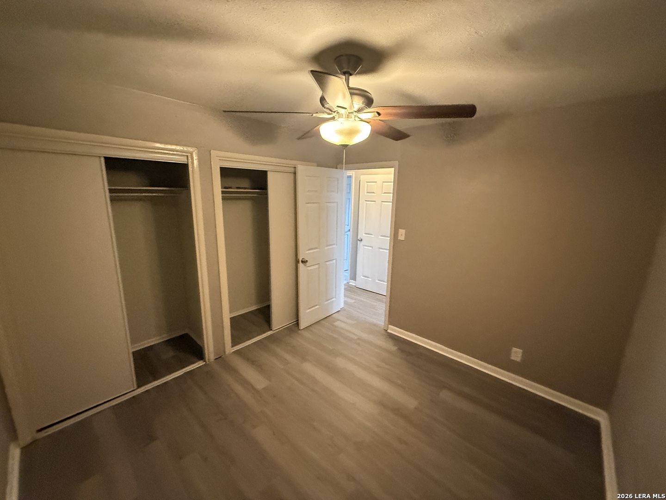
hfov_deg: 102.1
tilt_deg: -9.6
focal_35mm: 14
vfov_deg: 85.7
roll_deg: -2.0
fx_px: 269
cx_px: 333
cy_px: 250
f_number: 2.2
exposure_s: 1/60
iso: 1000
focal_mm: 2.22
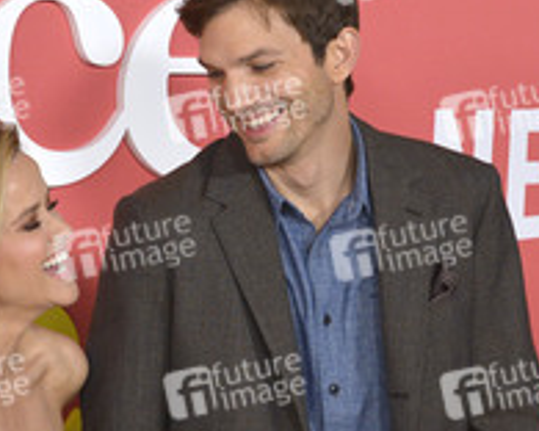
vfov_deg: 6.8
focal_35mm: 227
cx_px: 160
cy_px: 318
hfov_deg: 8.5
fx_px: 3621
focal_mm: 105
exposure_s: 1/320
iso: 1600
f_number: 6.3
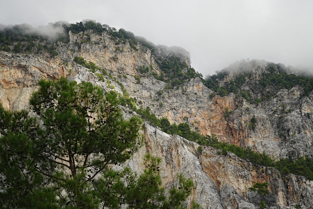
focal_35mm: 62
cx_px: 185
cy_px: 116
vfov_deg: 21.9
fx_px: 539
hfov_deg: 32.3
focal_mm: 50
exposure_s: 1/1250
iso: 50
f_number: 2
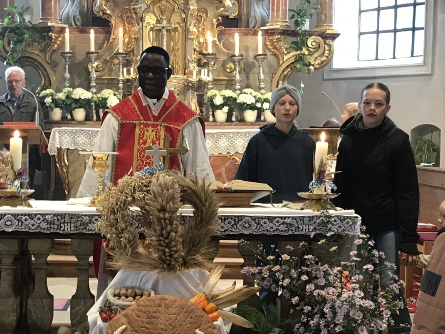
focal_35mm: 67
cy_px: 200
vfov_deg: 21.9
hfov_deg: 28.9
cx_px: 174
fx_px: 861
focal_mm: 3.99
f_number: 1.8
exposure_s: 1/17
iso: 50
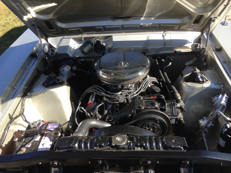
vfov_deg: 42.9
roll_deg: +7.9
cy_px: 86
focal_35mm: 33
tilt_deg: -35.9
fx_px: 220
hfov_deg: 55.4
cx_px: 116
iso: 50
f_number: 2.4
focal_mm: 4.12
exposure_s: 1/441
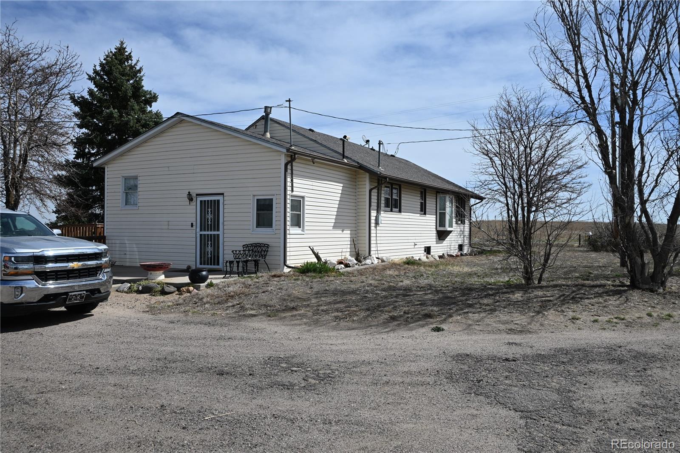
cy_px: 226
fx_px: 567
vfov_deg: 43.6
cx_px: 340
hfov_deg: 61.9
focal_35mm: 30
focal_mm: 20
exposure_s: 1/500
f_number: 8
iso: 100
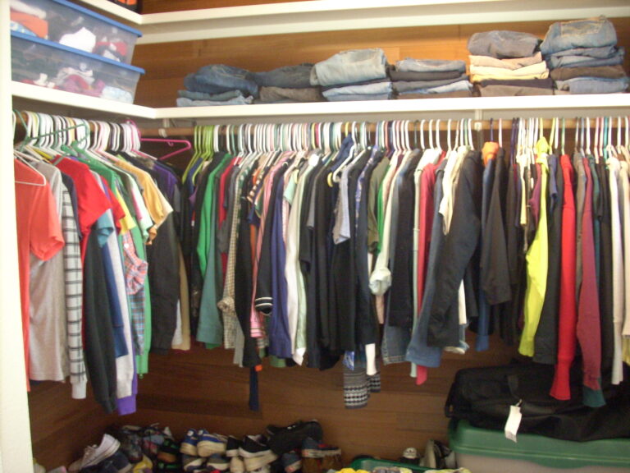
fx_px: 673
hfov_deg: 50.1
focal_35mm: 37
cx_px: 315
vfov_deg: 38.7
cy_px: 236
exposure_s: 1/4
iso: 366
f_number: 2.8
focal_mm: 6.2
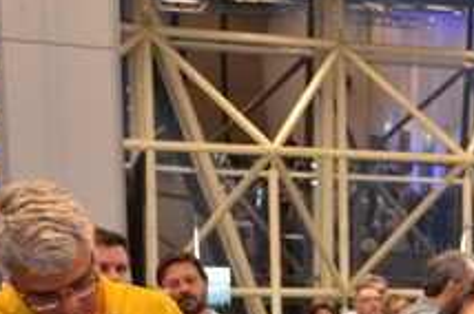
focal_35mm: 113
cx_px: 636
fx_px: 1481
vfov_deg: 11.6
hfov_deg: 17.0
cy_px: 489
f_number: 3.8
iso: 640
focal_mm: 23
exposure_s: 1/60
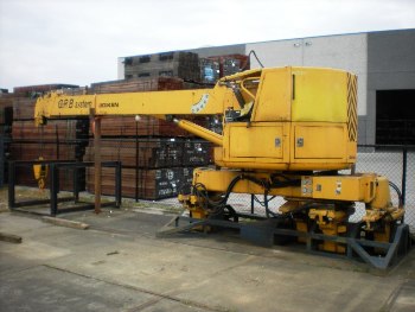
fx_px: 456
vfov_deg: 37.8
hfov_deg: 48.9
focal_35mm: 38
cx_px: 208
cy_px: 156
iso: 64
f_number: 3.1
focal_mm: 6.3
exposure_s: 1/163
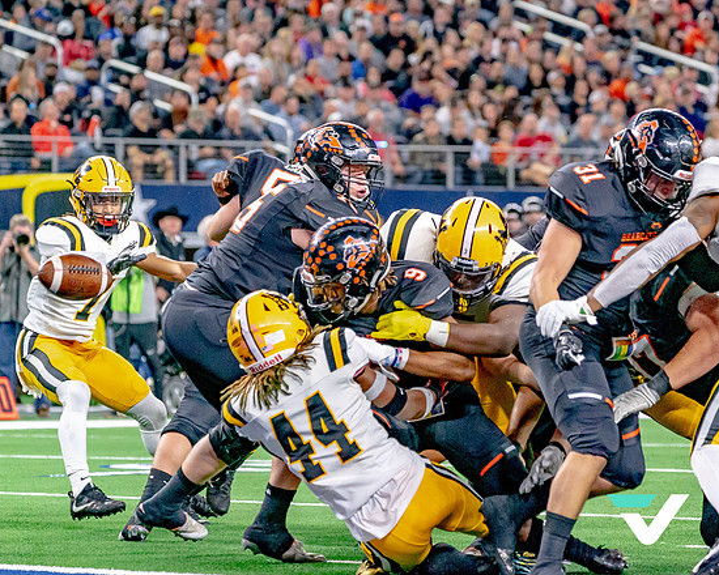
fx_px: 5894
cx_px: 403
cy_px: 250
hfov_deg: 7.0
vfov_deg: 5.6
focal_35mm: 277
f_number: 5.6
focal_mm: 209
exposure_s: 1/1500
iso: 5000
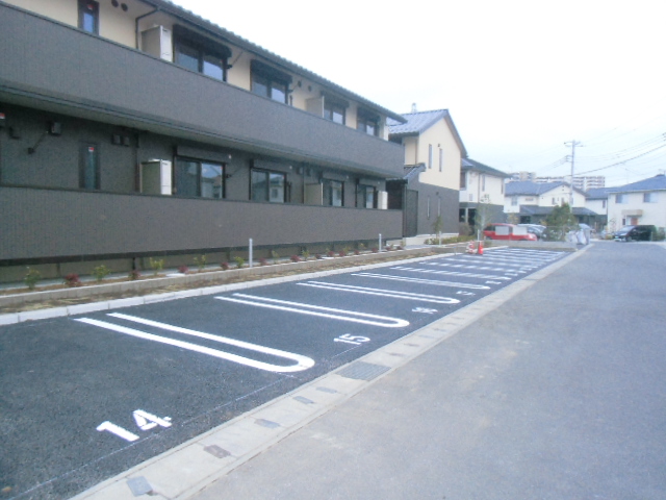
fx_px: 462
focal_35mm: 24
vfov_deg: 56.8
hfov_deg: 71.6
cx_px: 333
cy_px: 250
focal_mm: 4.24
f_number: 3
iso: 400
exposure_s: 1/30
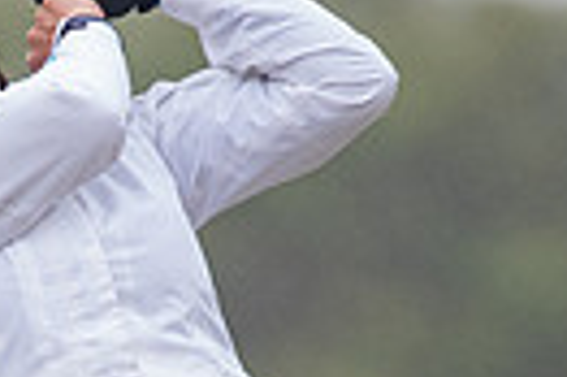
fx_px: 31303
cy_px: 652
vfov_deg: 0.7
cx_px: -260
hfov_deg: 1.0
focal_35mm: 1990
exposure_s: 1/3200
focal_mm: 300
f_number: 4
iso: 1250
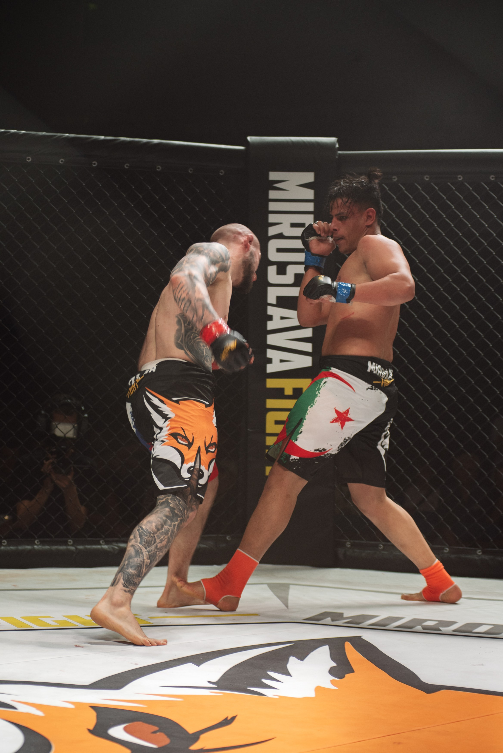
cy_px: 376
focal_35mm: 80
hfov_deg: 17.1
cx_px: 252
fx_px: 1675
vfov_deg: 25.4
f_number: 4
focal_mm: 80
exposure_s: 1/320
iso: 450
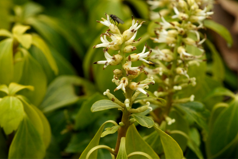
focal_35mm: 151
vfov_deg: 9.1
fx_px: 998
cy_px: 79
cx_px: 119
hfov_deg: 13.6
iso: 1250
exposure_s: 1/160
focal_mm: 100
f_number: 8
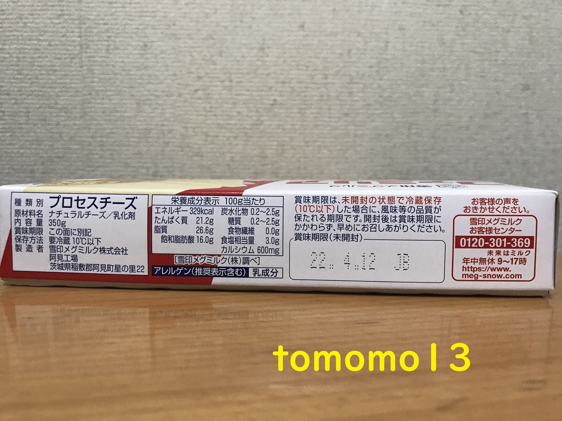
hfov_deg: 63.4
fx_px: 455
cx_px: 281
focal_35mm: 28
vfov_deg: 49.7
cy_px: 210
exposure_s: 1/15
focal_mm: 3.99
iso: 80
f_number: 1.8
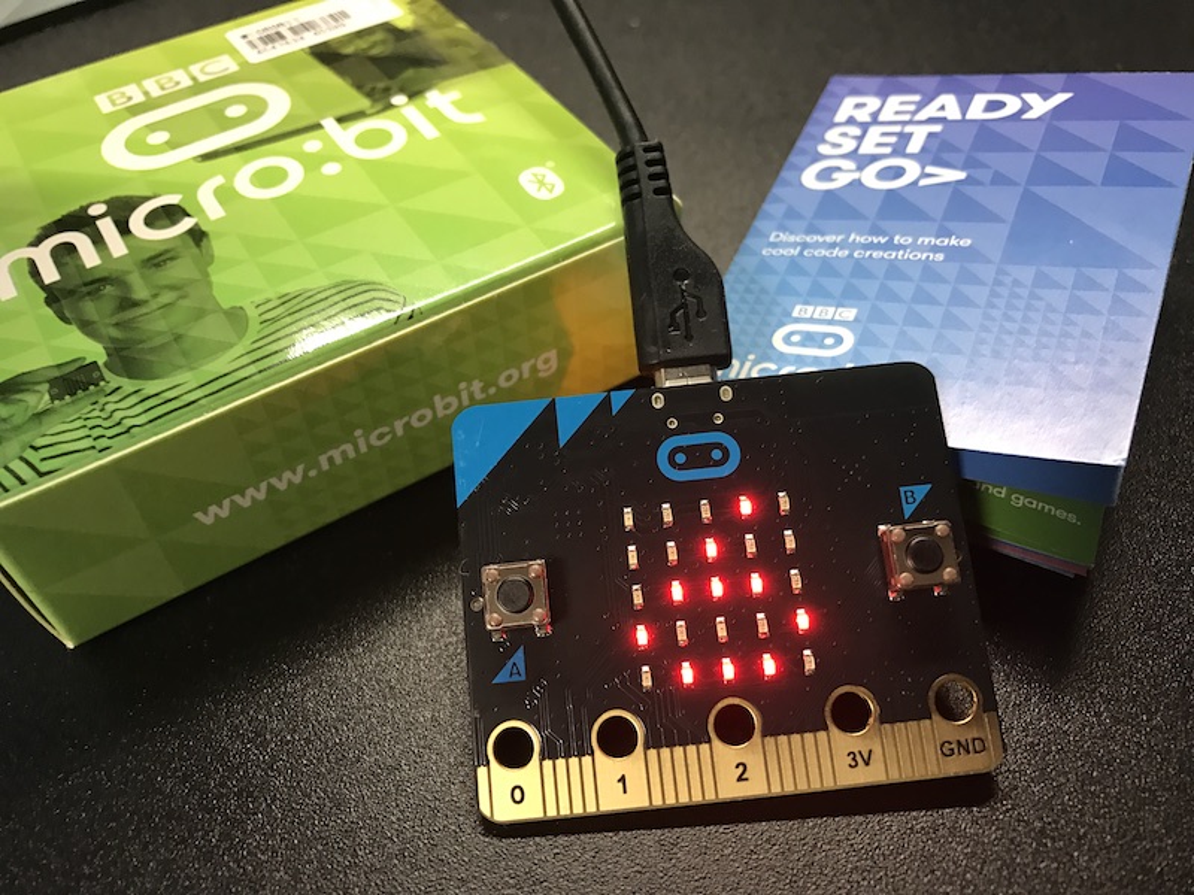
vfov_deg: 49.7
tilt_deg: -49.3
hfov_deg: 63.4
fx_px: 966
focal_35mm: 28
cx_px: 597
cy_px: 448
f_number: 1.8
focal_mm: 3.99
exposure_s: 1/17
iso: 40
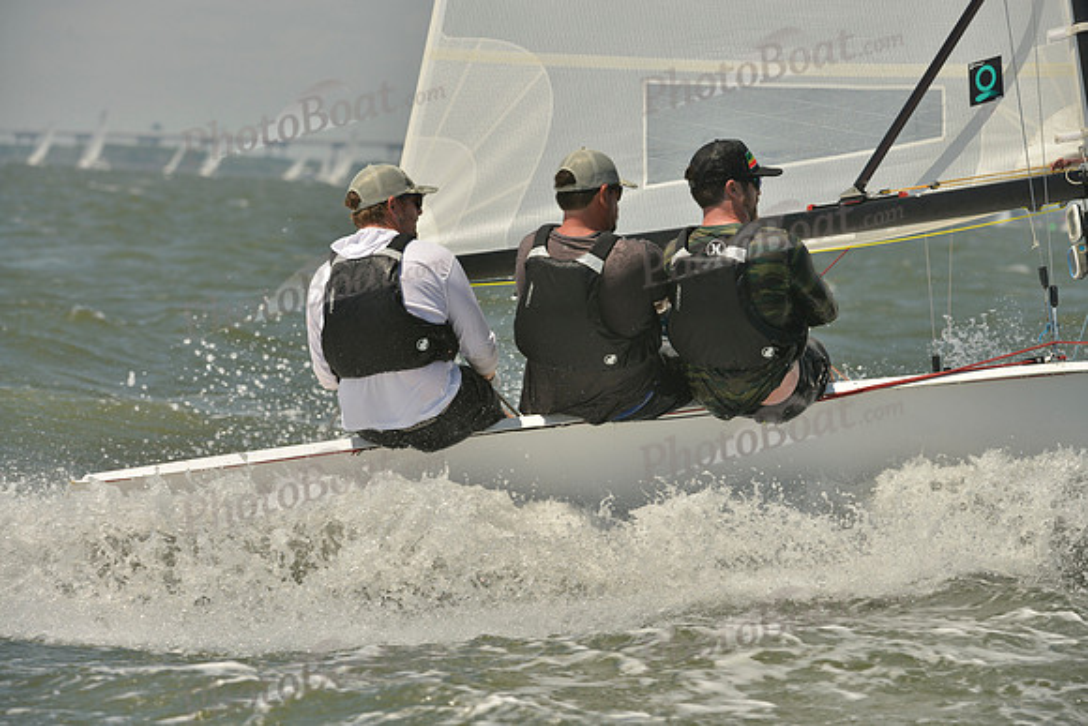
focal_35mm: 200
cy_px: 363
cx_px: 544
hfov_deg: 10.3
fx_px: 6046
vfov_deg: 6.9
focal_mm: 200
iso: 280
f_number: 9
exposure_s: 1/1250
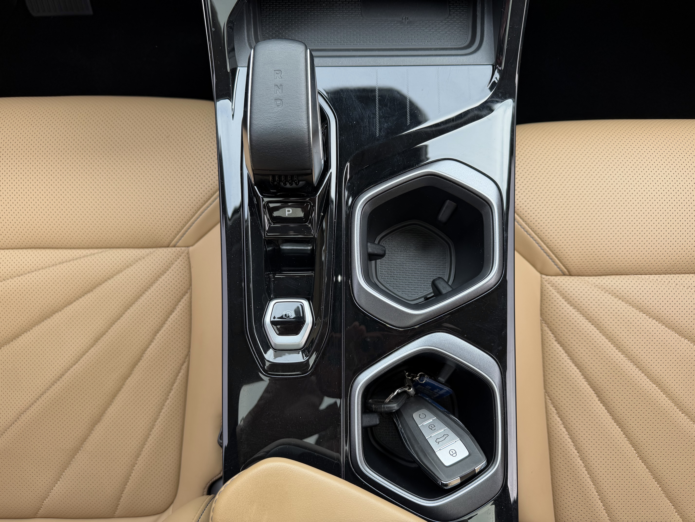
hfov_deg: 71.6
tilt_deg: -78.1
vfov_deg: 56.8
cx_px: 348
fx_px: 482
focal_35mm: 24
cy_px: 261
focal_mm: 6.76
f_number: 1.78
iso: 64
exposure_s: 1/141
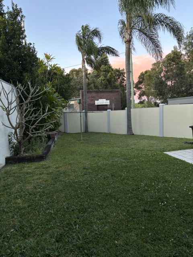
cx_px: 96
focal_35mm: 26
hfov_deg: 53.1
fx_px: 193
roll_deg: +1.7
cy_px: 128
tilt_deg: -5.5
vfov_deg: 67.3
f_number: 1.6
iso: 80
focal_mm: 5.96
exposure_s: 1/121
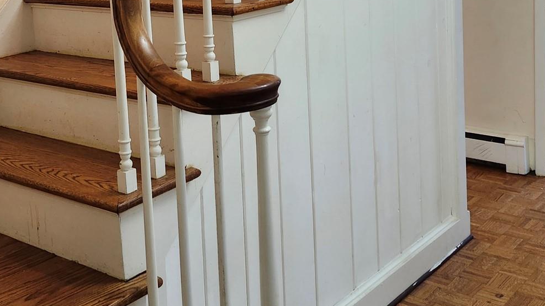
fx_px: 751
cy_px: -8
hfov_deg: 39.9
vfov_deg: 22.1
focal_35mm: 52
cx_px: 269
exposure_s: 1/120
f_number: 1.8
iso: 320
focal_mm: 5.54
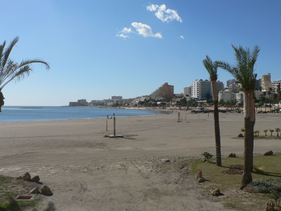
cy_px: 106
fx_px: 292
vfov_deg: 39.7
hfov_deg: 51.4
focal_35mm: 36
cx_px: 140
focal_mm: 6
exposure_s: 1/640
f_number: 5.6
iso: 80
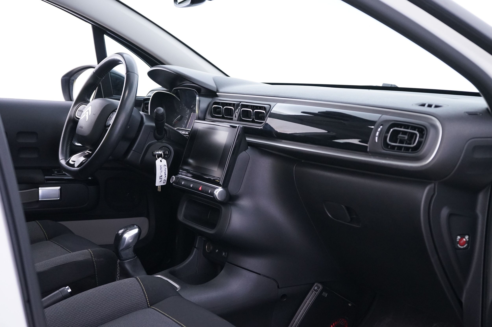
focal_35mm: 55
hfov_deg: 36.3
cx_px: 246
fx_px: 751
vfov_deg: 24.6
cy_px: 164
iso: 2500
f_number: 5.6
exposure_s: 1/10
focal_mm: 55
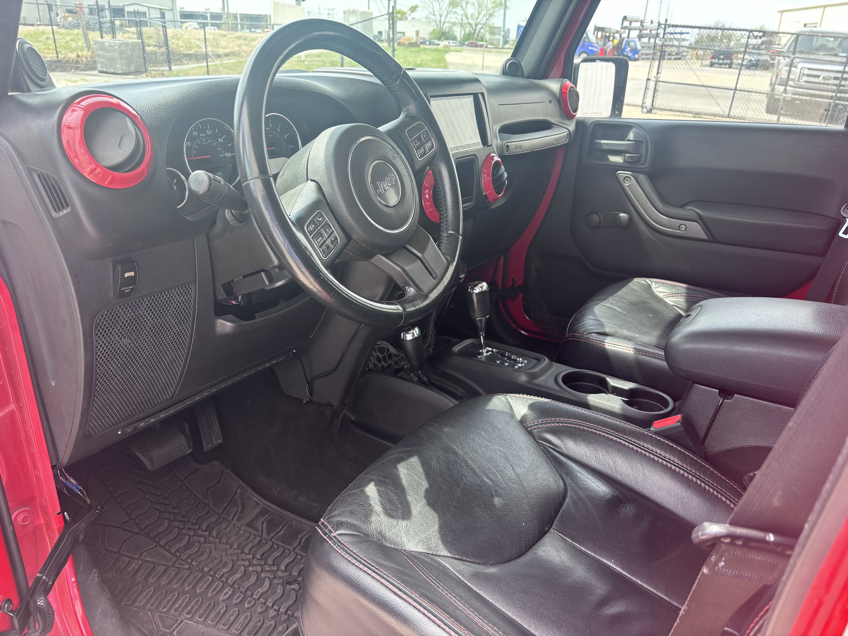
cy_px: 318
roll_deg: -2.4
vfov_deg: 53.1
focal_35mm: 26
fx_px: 637
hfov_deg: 67.3
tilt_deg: -23.7
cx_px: 424
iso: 50
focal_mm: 5.96
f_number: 1.6
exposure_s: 1/200
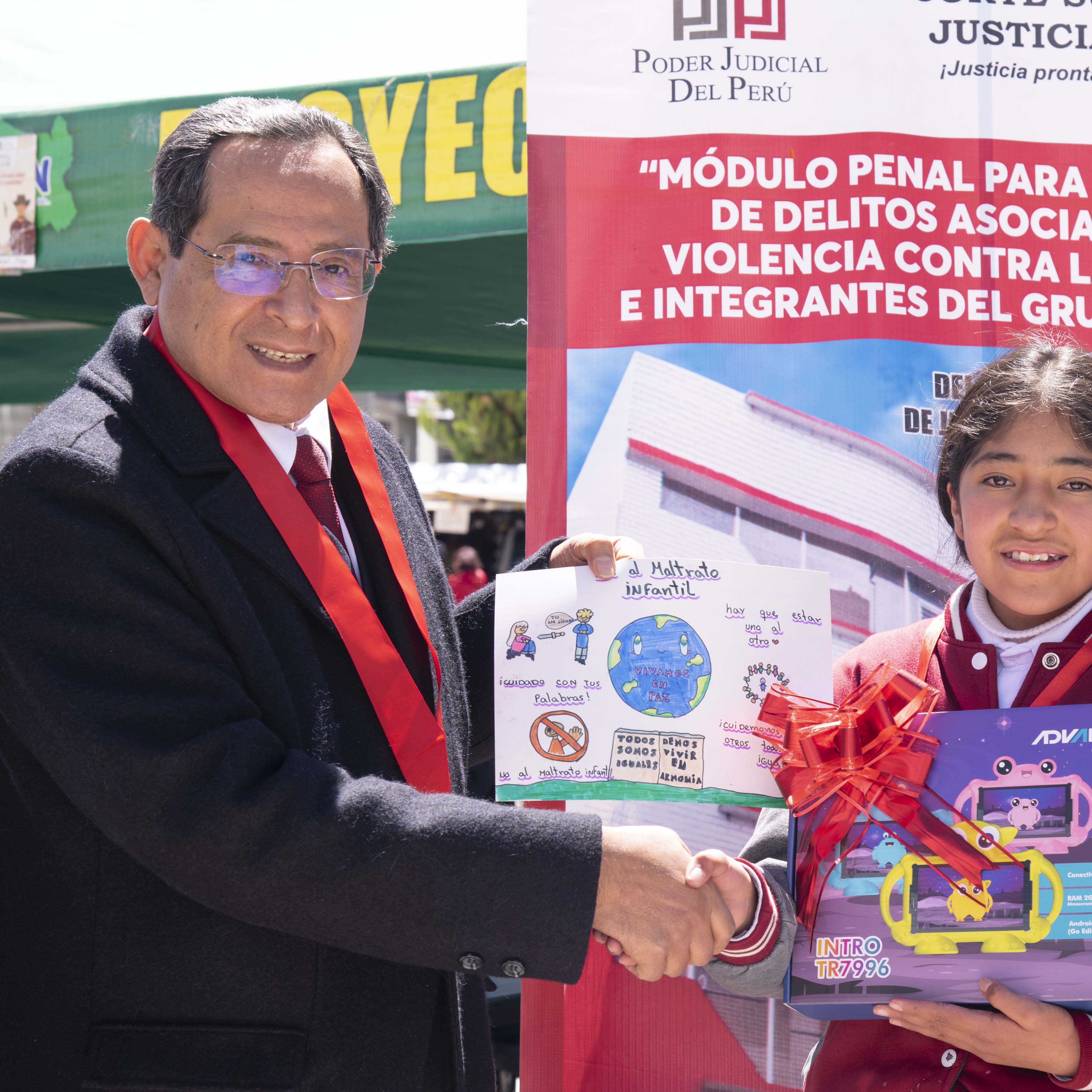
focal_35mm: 86
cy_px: 543
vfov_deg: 20.2
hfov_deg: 20.1
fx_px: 3069
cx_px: 672
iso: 200
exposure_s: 1/250
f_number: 8
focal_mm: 66
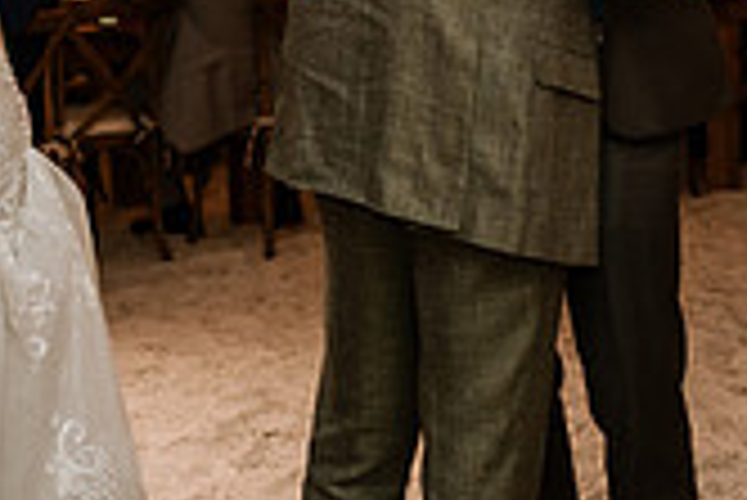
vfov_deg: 11.1
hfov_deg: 16.8
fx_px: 2534
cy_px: -16
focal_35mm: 122
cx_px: 396
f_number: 2
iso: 500
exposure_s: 1/200
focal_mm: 35
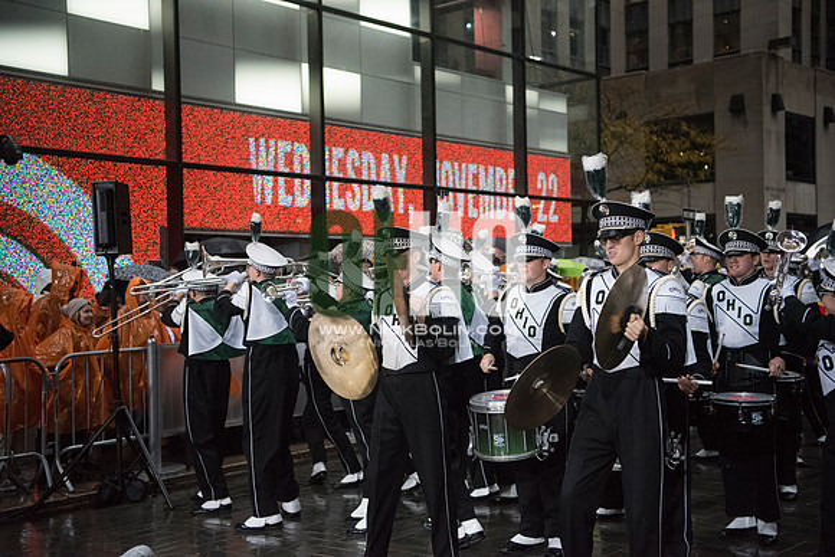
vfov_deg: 28.1
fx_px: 1114
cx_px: 418
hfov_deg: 41.1
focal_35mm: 48
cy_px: 278
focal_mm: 48
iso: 10000
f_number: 2.8
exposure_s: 1/4000
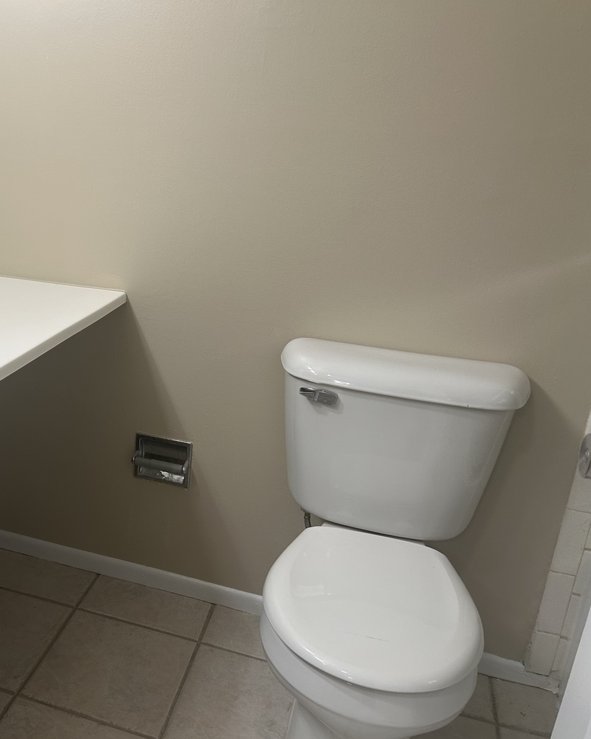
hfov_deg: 41.1
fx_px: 743
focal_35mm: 34
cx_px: 100
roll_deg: -2.2
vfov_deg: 52.8
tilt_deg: -18.8
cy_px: 368
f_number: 1.5
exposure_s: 1/60
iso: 80
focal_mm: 5.7
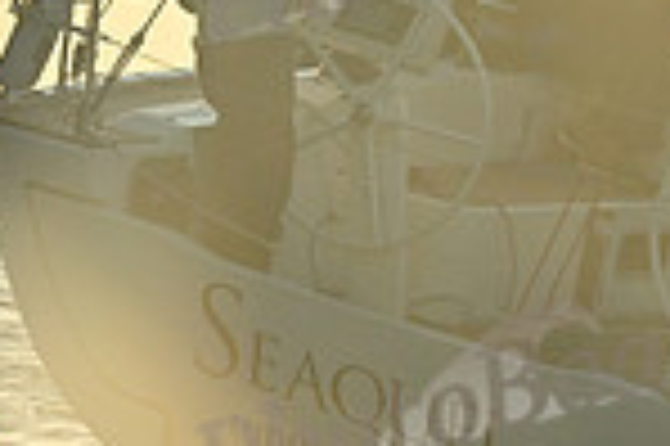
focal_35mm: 397
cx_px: 1066
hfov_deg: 5.1
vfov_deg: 3.5
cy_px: 97
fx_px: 7380
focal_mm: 102
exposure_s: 1/800
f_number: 18
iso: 800
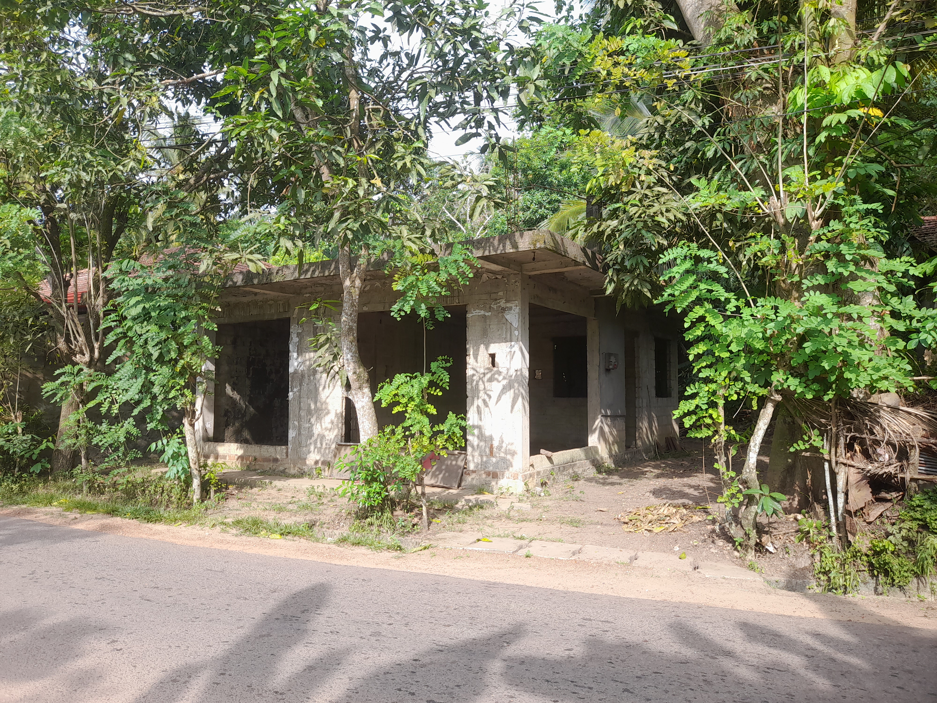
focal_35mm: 25
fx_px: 677
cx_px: 468
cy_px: 352
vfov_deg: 54.9
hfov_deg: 69.4
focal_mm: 4.6
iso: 20
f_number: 2
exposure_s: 1/177
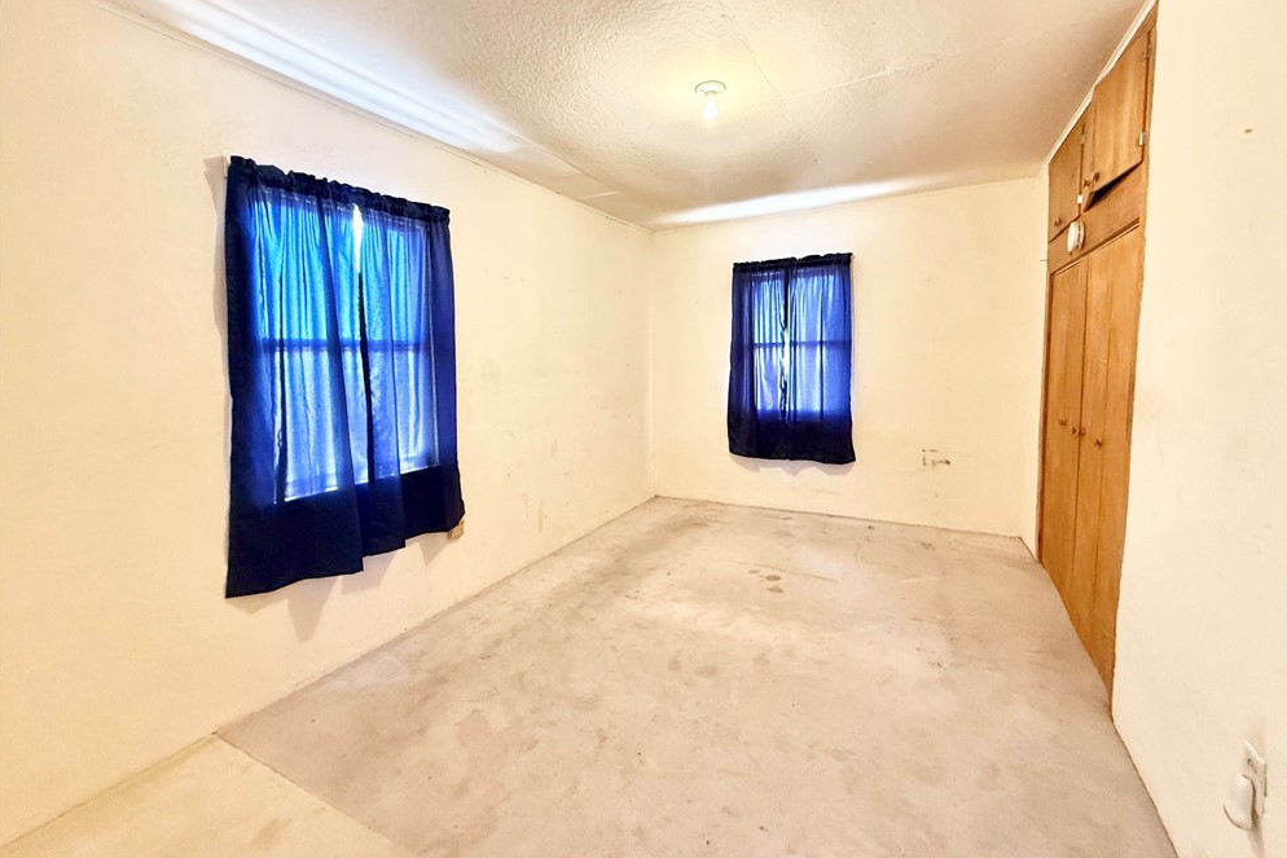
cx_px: 656
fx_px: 536
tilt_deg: -4.7
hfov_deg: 100.4
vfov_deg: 77.2
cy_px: 392
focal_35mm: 15
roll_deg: +0.3
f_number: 2.2
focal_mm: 2.22
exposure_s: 1/60
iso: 500
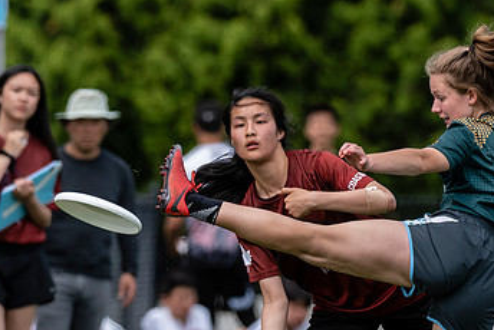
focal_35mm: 1097
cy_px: 270
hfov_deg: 1.9
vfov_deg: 1.3
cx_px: 337
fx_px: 15066
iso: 400
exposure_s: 1/1600
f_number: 4
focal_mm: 340
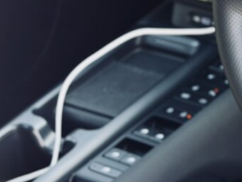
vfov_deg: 8.6
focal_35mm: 171
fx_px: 1196
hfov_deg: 11.0
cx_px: 383
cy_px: -22
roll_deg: -2.9
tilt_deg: -28.7
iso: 100
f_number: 1.78
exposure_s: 1/191
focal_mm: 6.76
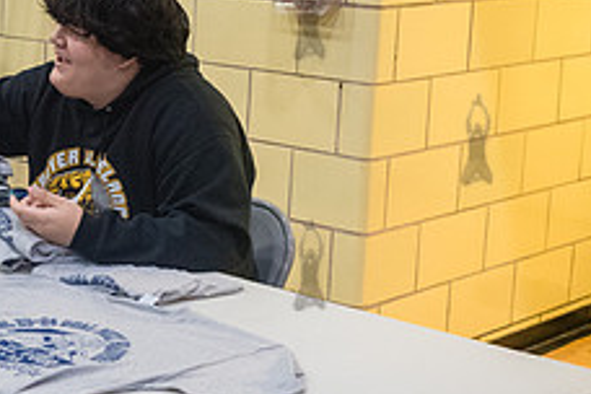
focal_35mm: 89
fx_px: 1461
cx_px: -26
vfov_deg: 15.3
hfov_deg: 21.9
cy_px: 139
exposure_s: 1/400
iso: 8000
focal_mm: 35
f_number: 4
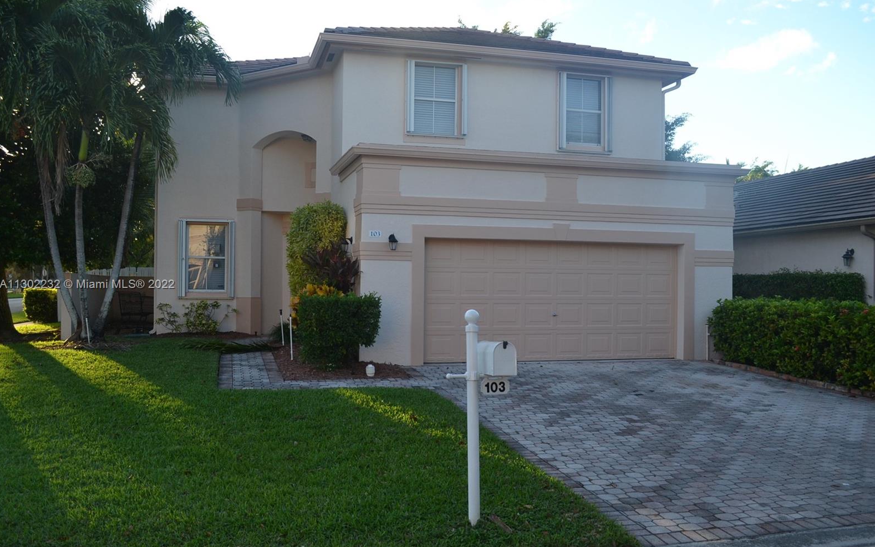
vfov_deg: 40.6
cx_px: 441
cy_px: 285
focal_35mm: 31
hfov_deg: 61.2
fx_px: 739
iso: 160
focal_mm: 20
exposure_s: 1/125
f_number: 5.6
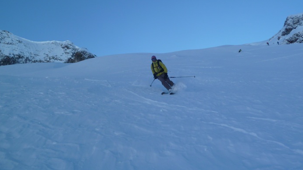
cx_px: 153
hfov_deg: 61.0
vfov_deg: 36.4
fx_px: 257
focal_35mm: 32
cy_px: 61
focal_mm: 4.7
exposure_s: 1/640
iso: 80
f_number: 3.4
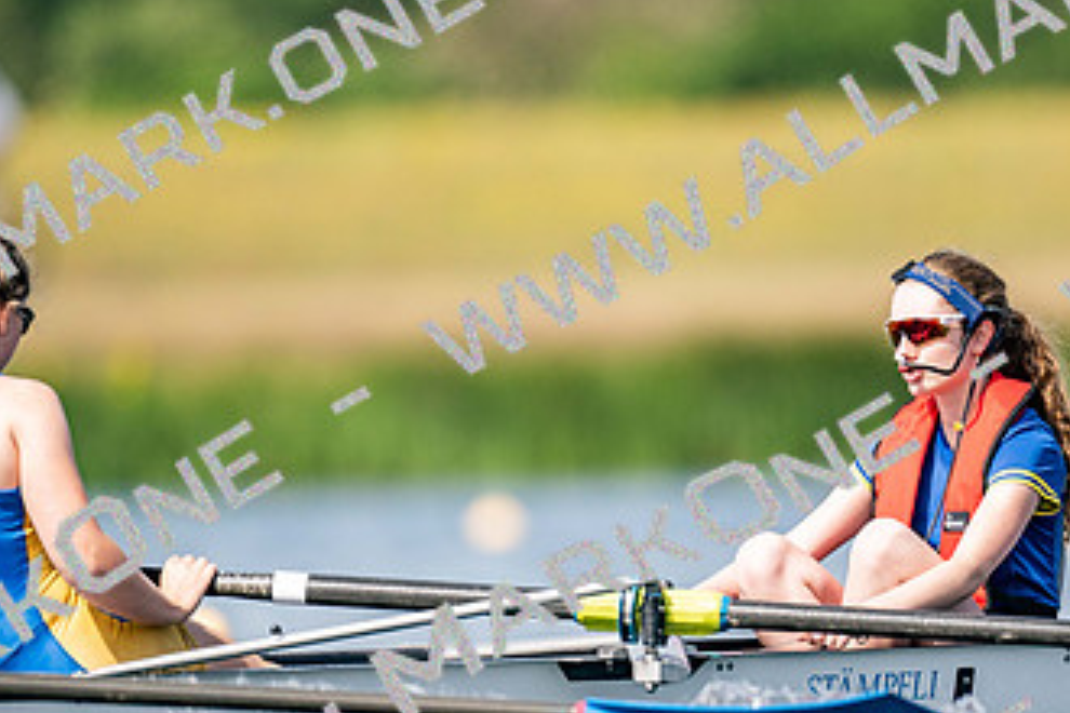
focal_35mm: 1054
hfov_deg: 2.0
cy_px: 384
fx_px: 31325
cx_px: 824
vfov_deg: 1.3
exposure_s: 1/2500
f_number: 4
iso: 160
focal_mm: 600
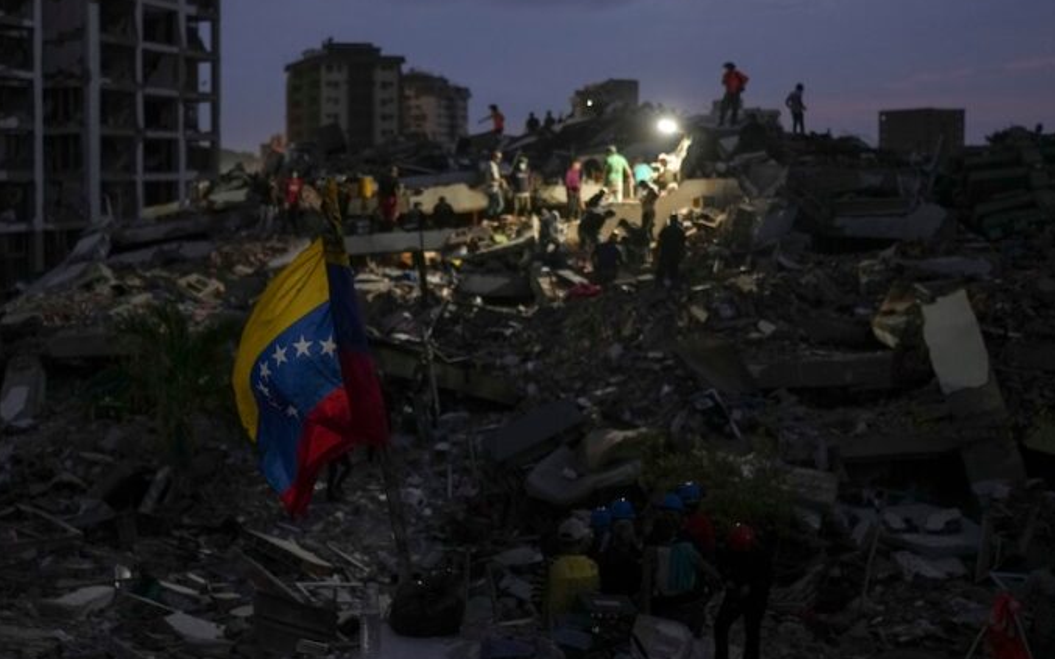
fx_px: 1552
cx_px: 341
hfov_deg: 37.1
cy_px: 311
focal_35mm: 54
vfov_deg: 24.0
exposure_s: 1/125
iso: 800
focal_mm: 35
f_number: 1.4
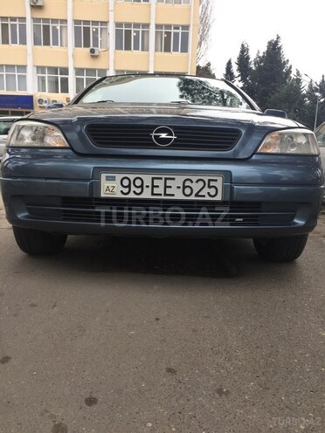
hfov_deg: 48.2
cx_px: 162
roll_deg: -0.5
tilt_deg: -10.0
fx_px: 363
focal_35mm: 29
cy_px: 216
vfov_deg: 61.7
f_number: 2.2
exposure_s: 1/113
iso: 32
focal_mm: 4.15
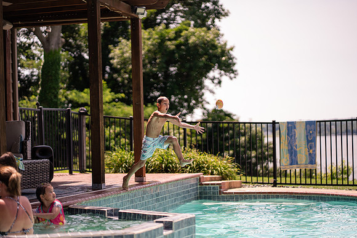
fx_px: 843
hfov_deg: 23.9
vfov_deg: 16.1
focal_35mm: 85
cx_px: 178
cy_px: 119
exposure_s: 1/4000
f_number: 1.8
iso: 200
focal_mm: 85
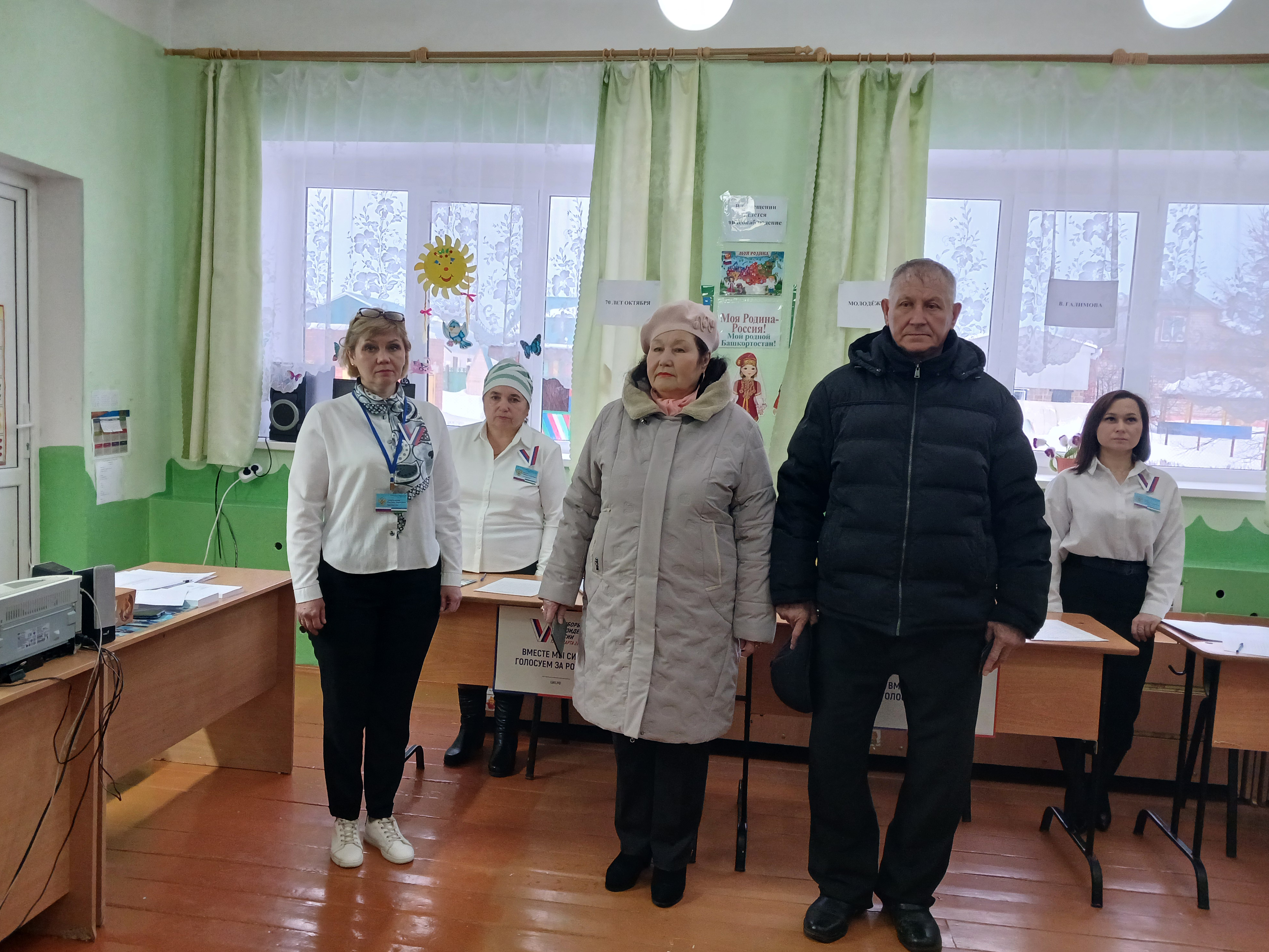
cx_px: 620
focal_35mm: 28
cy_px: 483
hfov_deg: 63.4
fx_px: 1027
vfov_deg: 49.7
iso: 320
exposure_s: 1/50
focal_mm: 4
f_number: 1.8
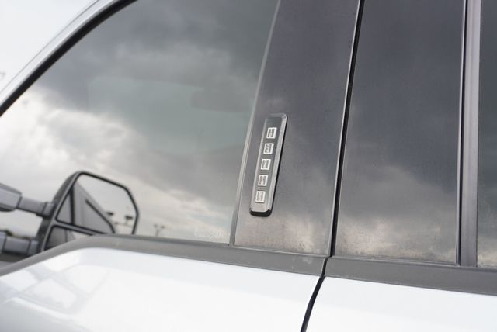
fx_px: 435
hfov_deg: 59.4
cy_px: 166
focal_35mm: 32
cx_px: 248
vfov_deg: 41.8
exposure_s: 1/80
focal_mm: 21
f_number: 4.5
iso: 100
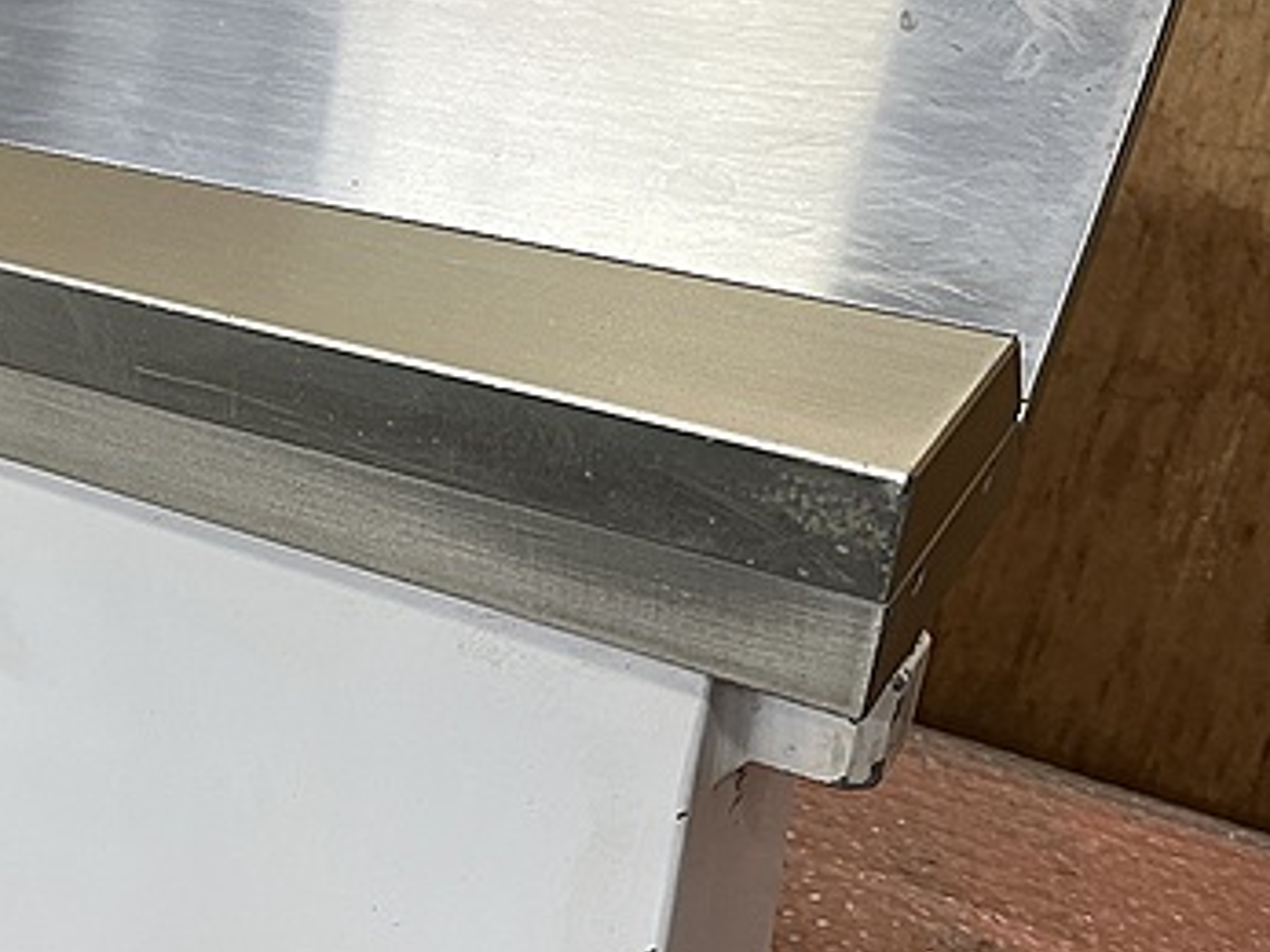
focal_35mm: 48
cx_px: 106
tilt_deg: -29.1
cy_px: 564
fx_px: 1760
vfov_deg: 30.2
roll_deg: +2.7
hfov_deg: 36.9
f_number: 1.6
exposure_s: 1/121
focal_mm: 5.1
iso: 100
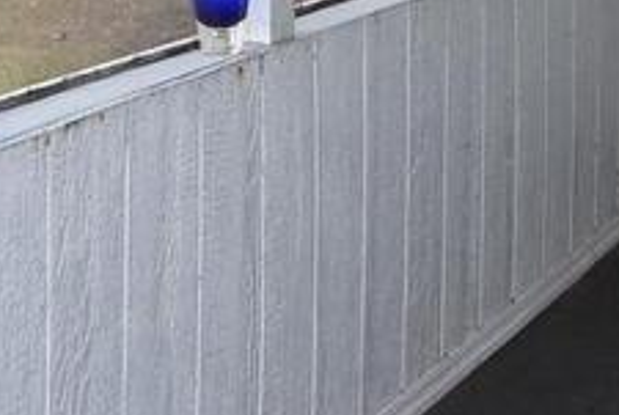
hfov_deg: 17.7
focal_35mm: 115
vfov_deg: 11.3
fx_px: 1981
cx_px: 352
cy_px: -264
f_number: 8
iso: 800
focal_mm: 12
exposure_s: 1/200
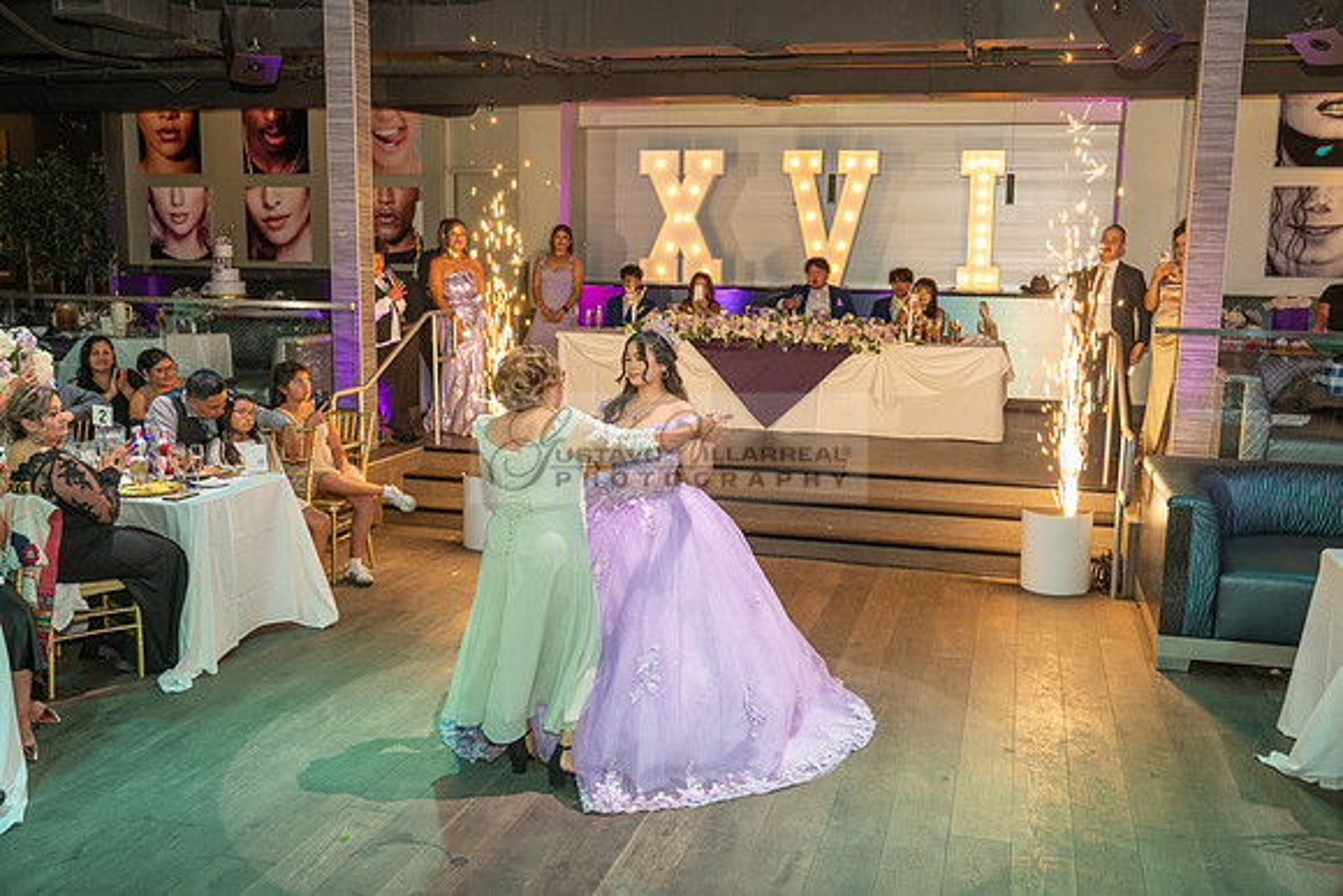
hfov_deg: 55.8
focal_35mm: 34
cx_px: 672
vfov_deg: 38.9
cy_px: 448
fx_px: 1269
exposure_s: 1/125
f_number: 3.5
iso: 1000
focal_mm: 34
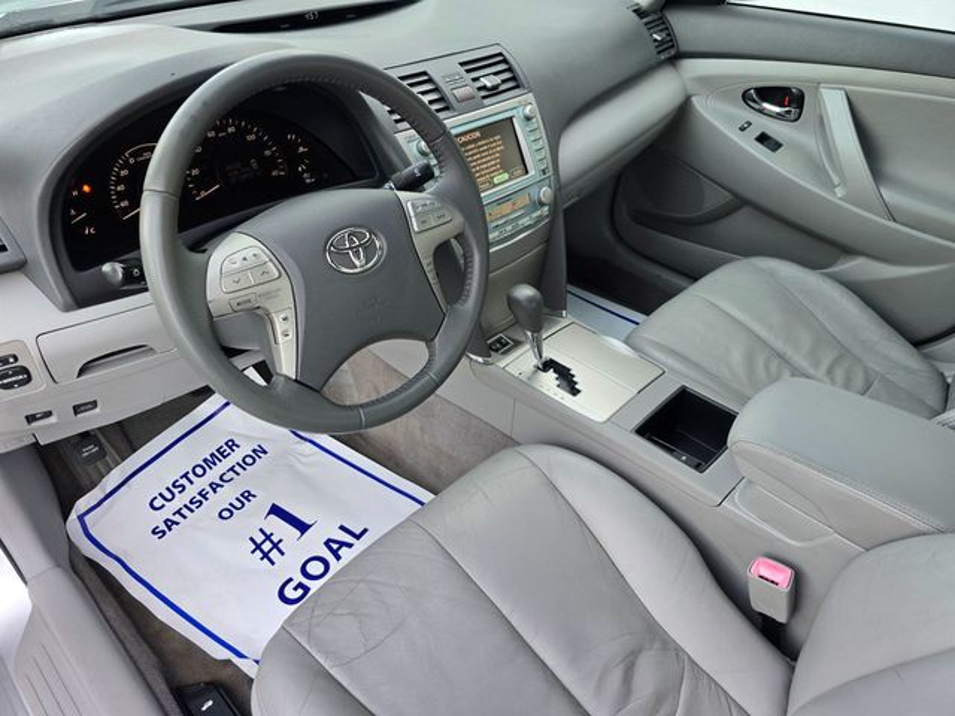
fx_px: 635
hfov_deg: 73.9
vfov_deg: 58.9
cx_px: 478
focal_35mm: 23
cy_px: 358
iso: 160
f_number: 1.7
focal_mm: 6.3
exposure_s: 1/180
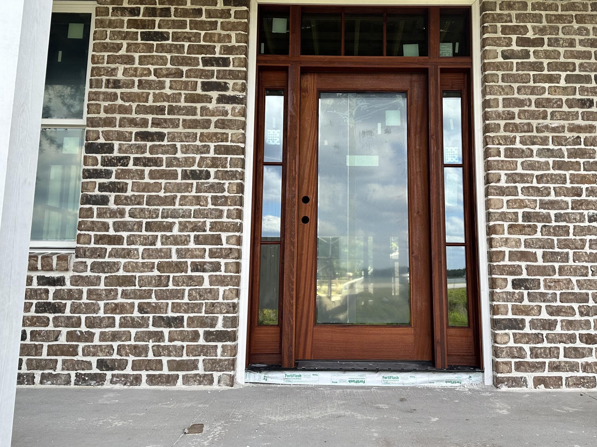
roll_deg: -0.4
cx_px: 337
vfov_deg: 42.7
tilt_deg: +9.6
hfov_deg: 55.2
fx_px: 569
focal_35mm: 33
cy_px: 178
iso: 80
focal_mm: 6.86
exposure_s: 1/894
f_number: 1.78
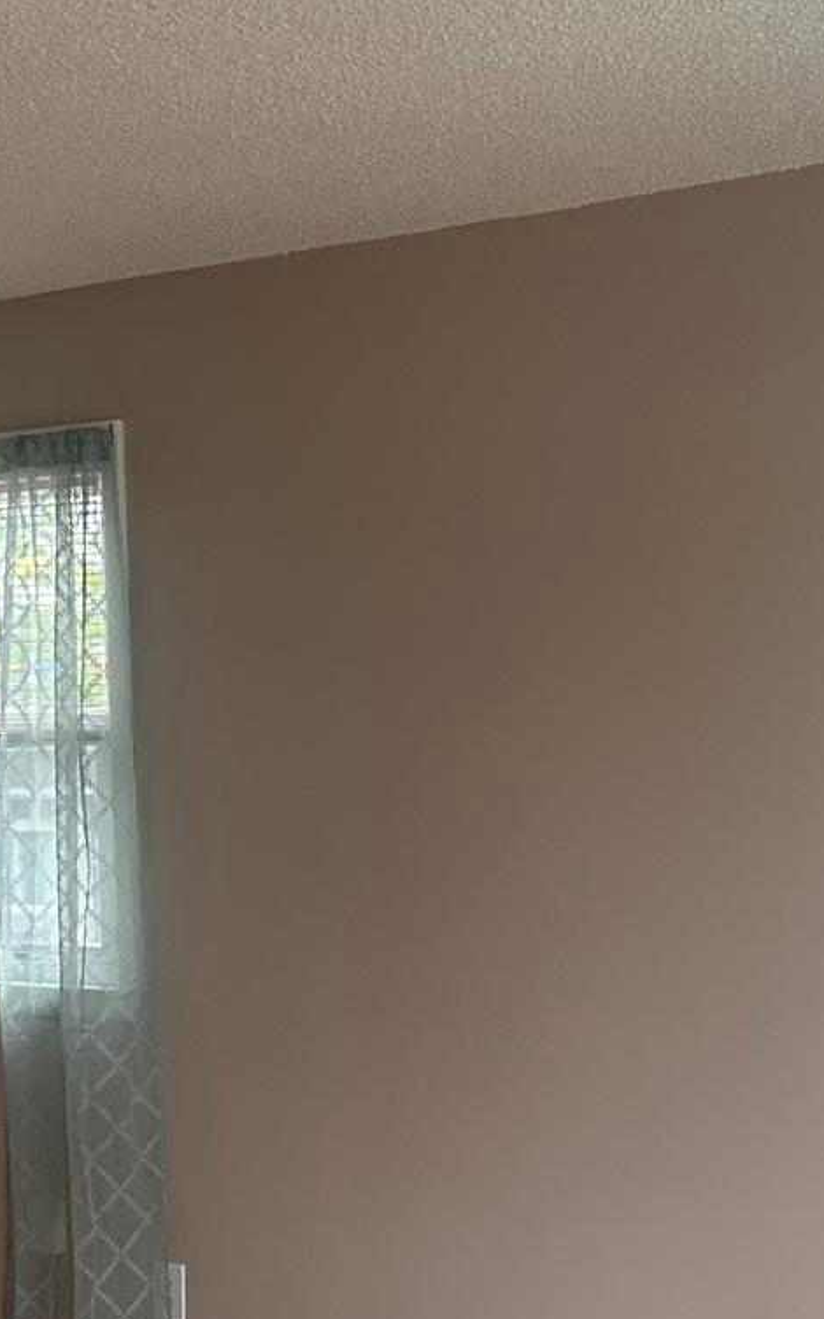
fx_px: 2697
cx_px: 316
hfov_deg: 17.3
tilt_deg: -4.6
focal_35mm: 75
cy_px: 979
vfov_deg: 27.2
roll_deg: +1.4
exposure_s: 1/113
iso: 125
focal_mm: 5.7
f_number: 1.5
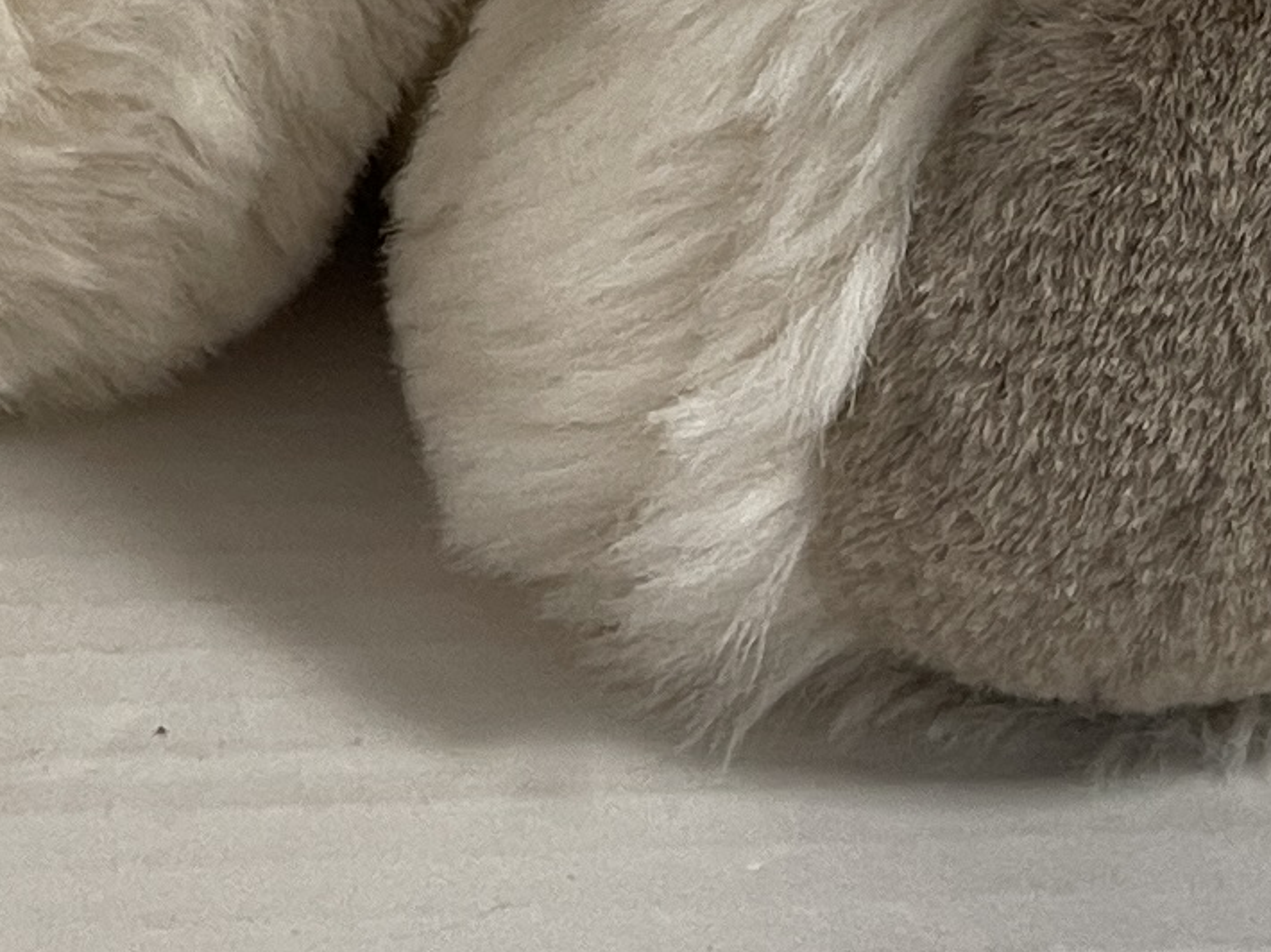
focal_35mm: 142
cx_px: 29
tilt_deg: -12.0
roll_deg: -0.9
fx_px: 5212
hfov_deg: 13.7
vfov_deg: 9.1
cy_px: -1546
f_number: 1.6
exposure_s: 1/50
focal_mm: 5.1
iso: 64
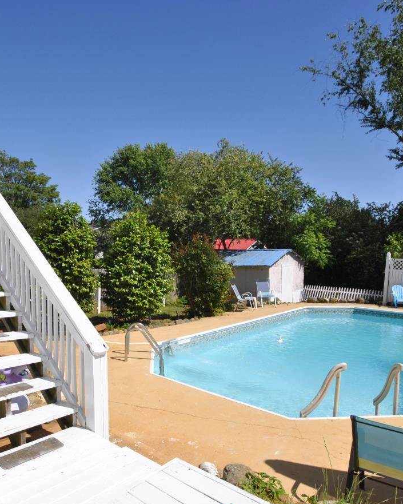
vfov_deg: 69.9
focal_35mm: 24
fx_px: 358
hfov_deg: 58.8
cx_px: 194
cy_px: 287
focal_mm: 10
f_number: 9
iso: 100
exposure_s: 1/320
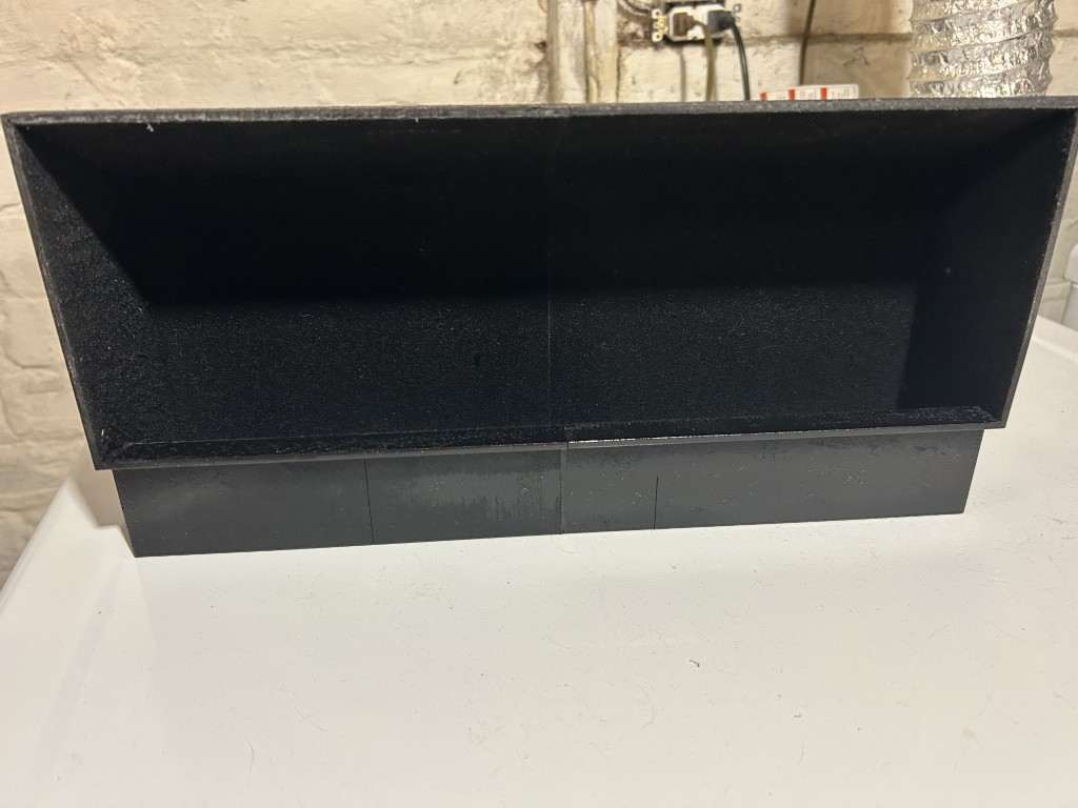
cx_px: 539
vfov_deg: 53.1
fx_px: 810
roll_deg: +0.1
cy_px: 404
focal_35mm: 26
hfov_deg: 67.3
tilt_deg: -25.3
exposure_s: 1/60
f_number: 1.5
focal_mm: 5.7
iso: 320
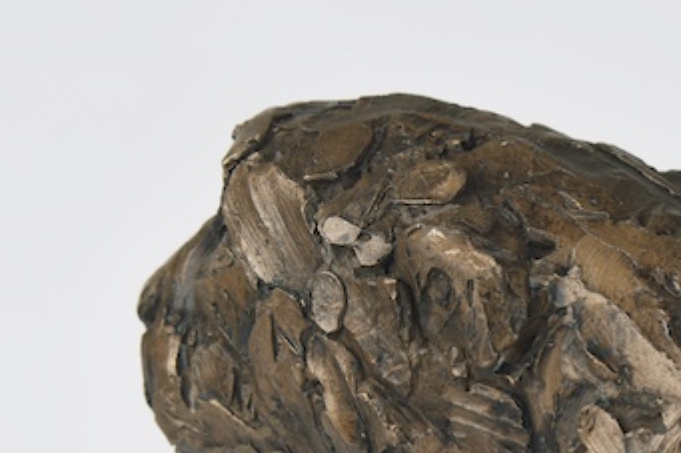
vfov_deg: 4.1
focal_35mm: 334
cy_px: 494
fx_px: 6318
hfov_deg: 6.2
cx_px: 549
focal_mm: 95
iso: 100
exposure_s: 1/125
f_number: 11
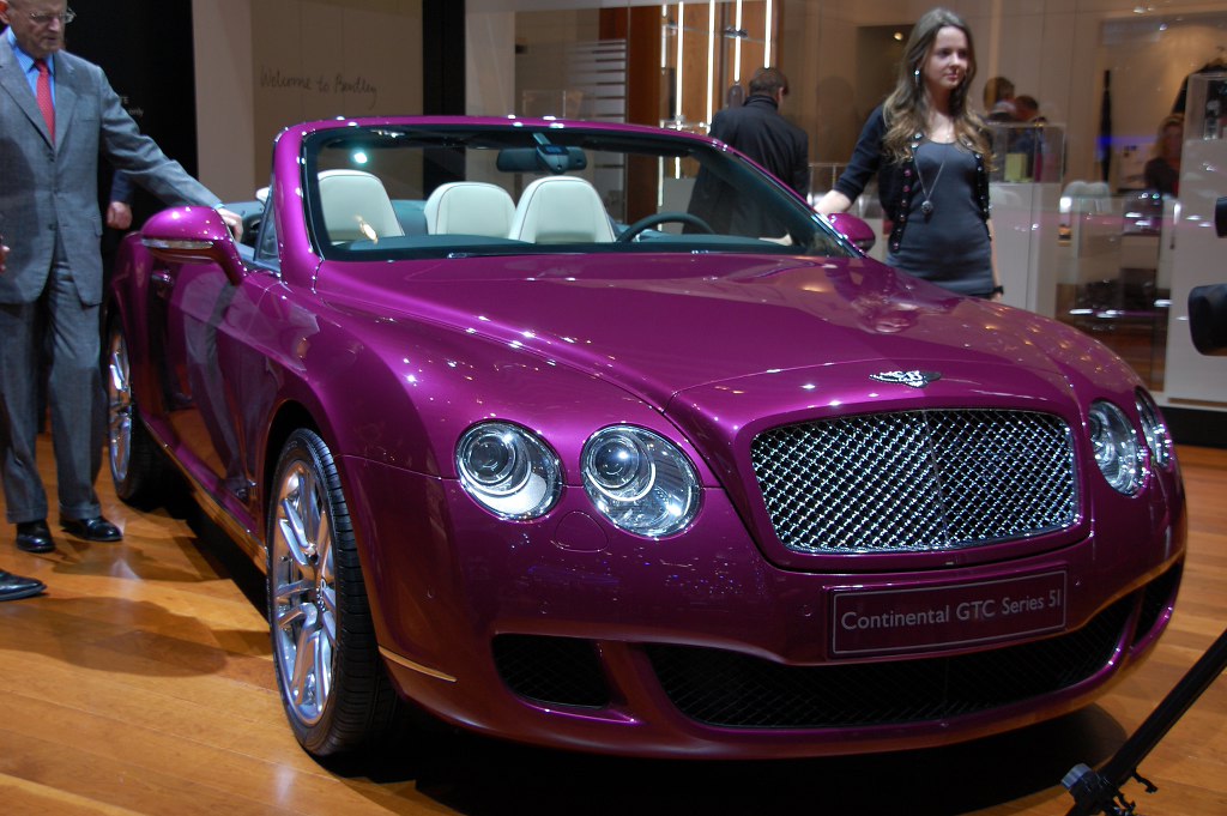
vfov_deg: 29.8
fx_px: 1532
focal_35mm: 45
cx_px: 614
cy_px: 408
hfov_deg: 43.6
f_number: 5
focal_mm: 30
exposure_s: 1/100
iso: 400
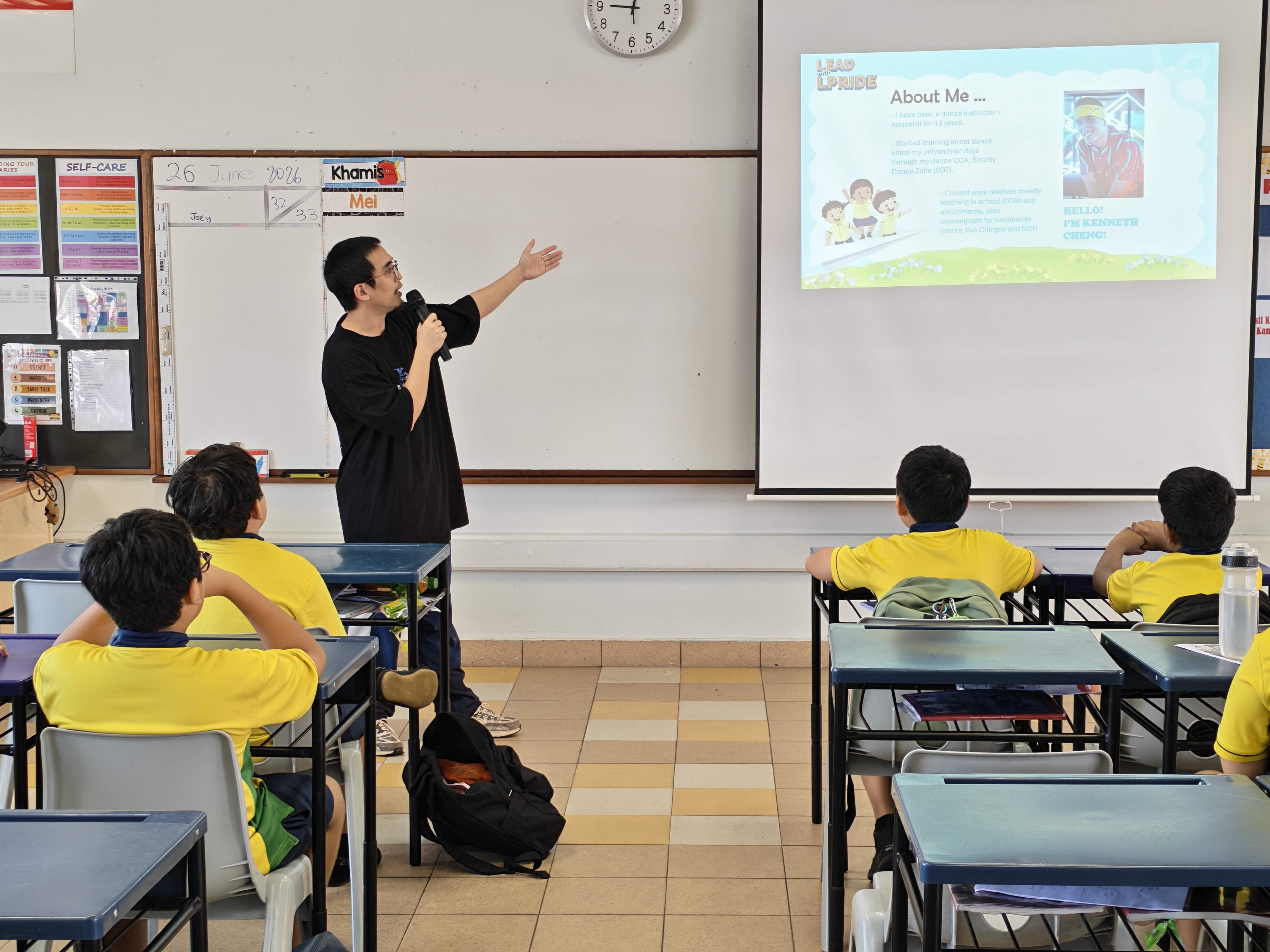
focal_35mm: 60
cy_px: 476
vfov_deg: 24.4
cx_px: 635
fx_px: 2201
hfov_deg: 32.2
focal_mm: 6.12
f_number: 1.9
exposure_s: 1/100
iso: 250
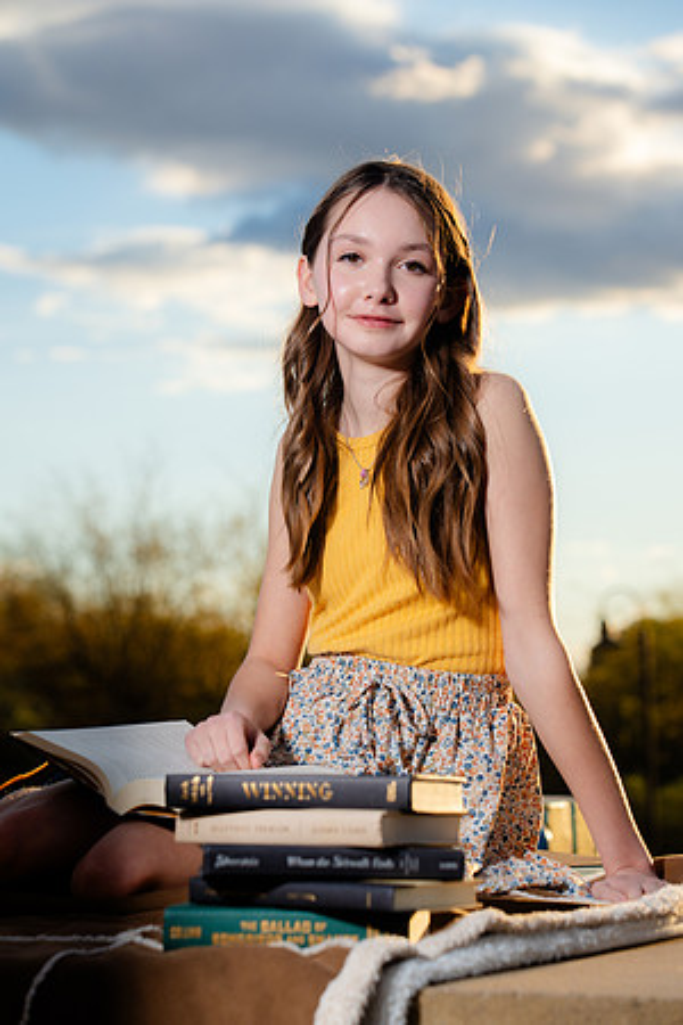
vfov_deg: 19.5
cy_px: 512
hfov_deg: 13.0
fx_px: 2988
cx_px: 342
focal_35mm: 105
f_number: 5.6
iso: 100
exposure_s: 1/250
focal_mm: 105
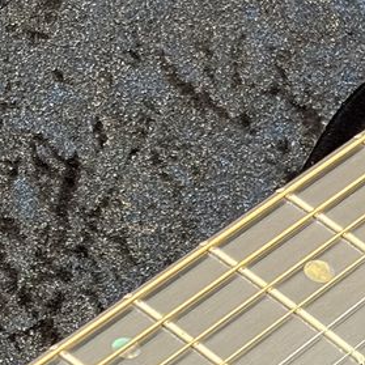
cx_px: -94
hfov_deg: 8.2
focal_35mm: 211
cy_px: 606
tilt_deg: -54.1
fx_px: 2517
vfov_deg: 8.1
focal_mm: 5.96
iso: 250
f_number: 1.6
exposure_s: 1/30
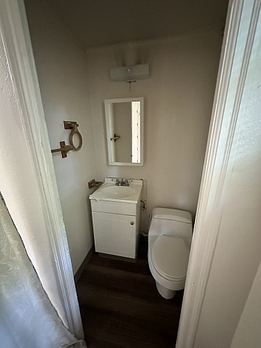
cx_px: 130
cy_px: 174
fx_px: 141
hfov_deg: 85.7
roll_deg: +0.1
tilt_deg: -16.7
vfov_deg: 102.1
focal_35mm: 14
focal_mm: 2.22
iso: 1250
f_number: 2.2
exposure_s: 1/30
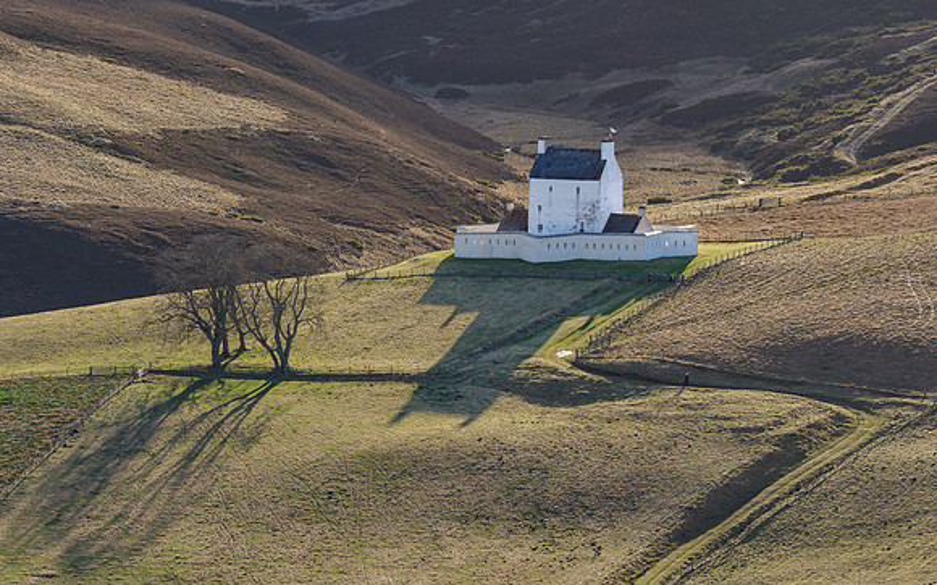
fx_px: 8117
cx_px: 468
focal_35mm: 318
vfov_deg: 4.1
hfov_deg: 6.6
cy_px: 292
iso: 200
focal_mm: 150
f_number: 7.1
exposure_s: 1/320
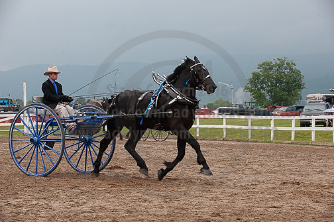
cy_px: 111
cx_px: 167
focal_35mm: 105
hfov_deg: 19.5
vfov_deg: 13.0
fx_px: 973
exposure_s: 1/1000
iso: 1800
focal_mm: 105
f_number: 5.6
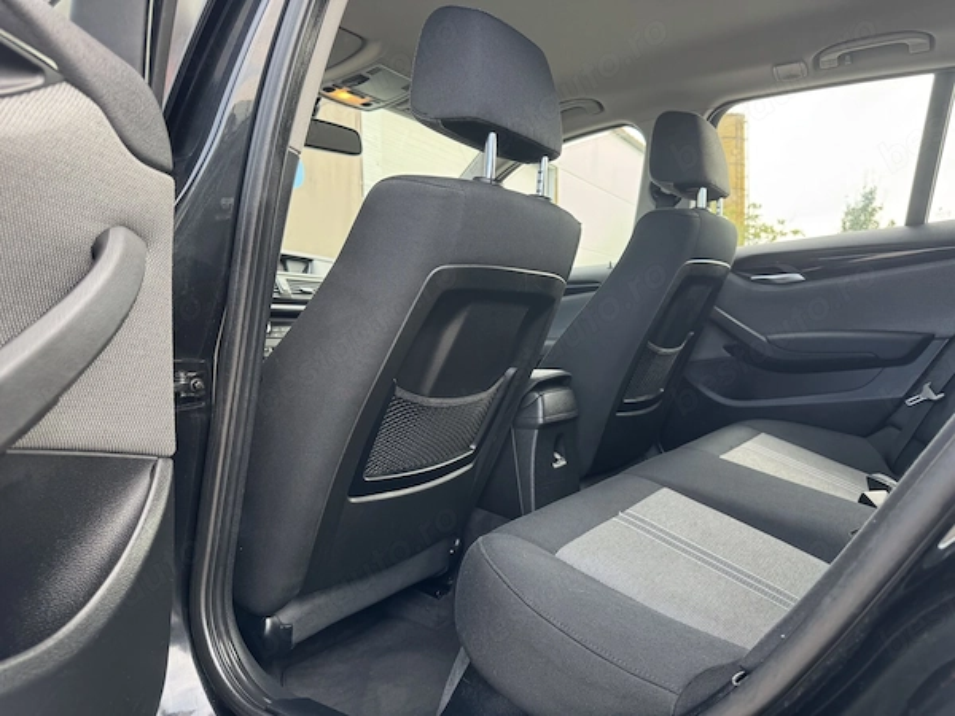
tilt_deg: -2.9
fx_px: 662
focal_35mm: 24
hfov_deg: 71.6
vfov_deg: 56.8
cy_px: 358
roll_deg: +0.5
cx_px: 478
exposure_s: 1/137
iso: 80
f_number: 1.78
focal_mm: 6.76
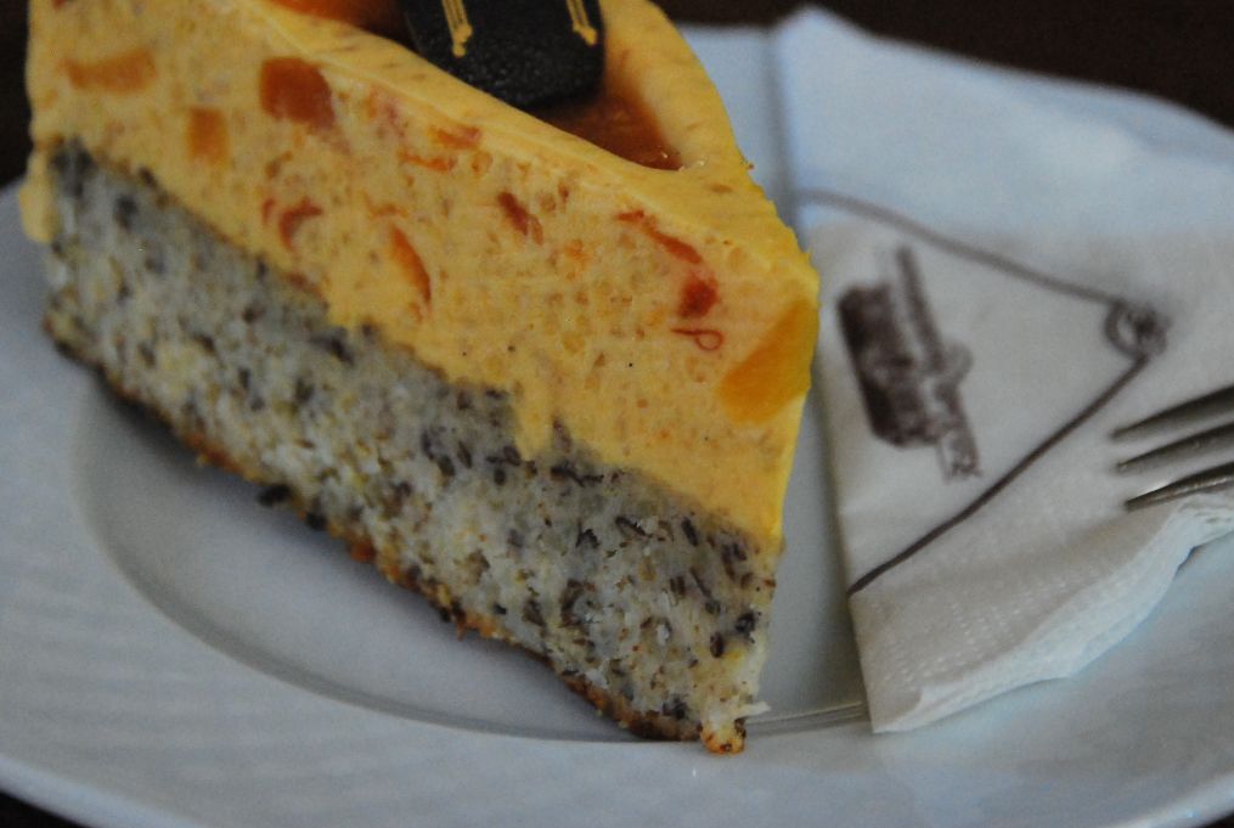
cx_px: 608
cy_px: 241
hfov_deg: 19.1
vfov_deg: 12.8
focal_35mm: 107
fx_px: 3675
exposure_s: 1/25
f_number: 5.6
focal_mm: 50
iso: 1600
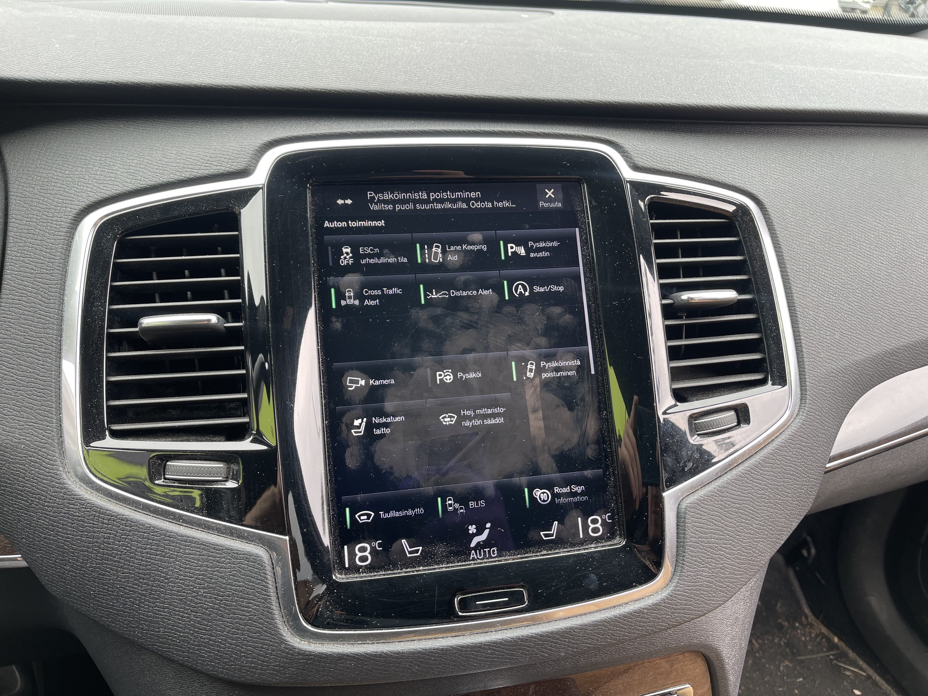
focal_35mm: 25
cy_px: 348
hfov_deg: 69.4
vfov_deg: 54.9
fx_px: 670
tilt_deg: -30.2
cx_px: 464
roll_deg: -2.8
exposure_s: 1/121
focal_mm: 5.1
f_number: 1.6
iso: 40
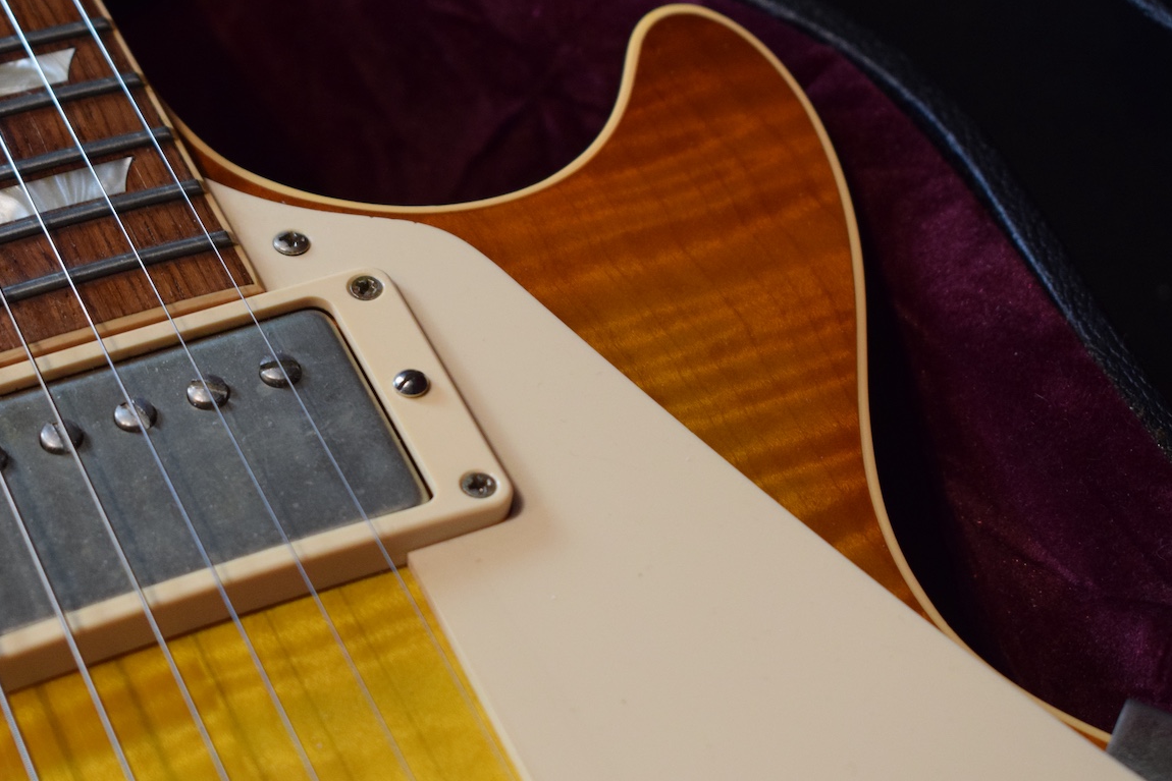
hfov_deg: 22.6
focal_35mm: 90
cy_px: 394
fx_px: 2930
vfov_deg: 15.2
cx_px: 455
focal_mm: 46
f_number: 5.3
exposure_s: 1/30
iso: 1800
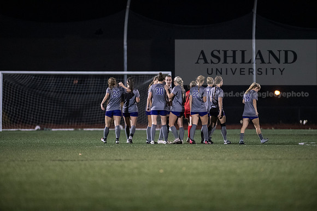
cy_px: 106
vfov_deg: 4.6
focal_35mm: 300
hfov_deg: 6.9
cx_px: 158
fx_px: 2642
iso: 8000
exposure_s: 1/1000
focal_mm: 300
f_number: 2.8
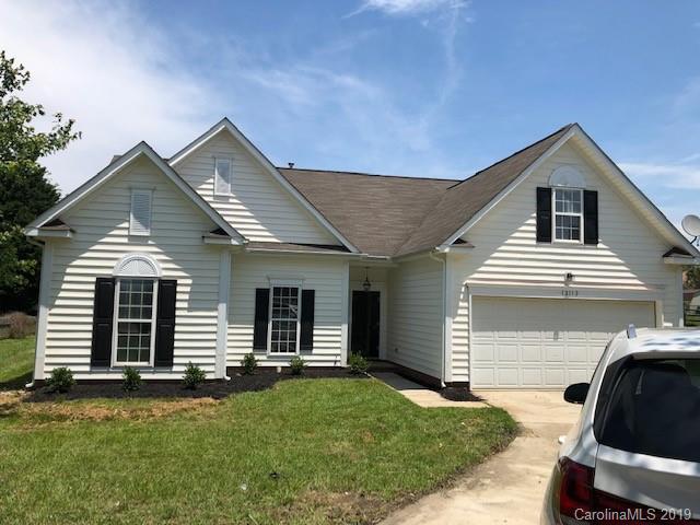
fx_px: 566
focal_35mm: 28
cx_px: 350
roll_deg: -1.5
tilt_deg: +4.5
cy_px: 262
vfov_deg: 49.7
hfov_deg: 63.4
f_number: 1.8
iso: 20
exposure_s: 1/2667
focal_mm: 3.99
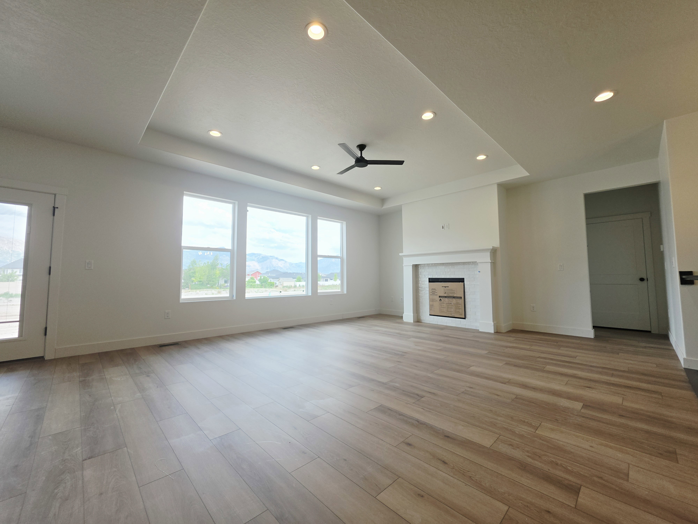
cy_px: 262
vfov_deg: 89.9
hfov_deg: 106.2
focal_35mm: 13
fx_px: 262
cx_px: 349
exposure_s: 1/260
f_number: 1.9
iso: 32
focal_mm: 2.2
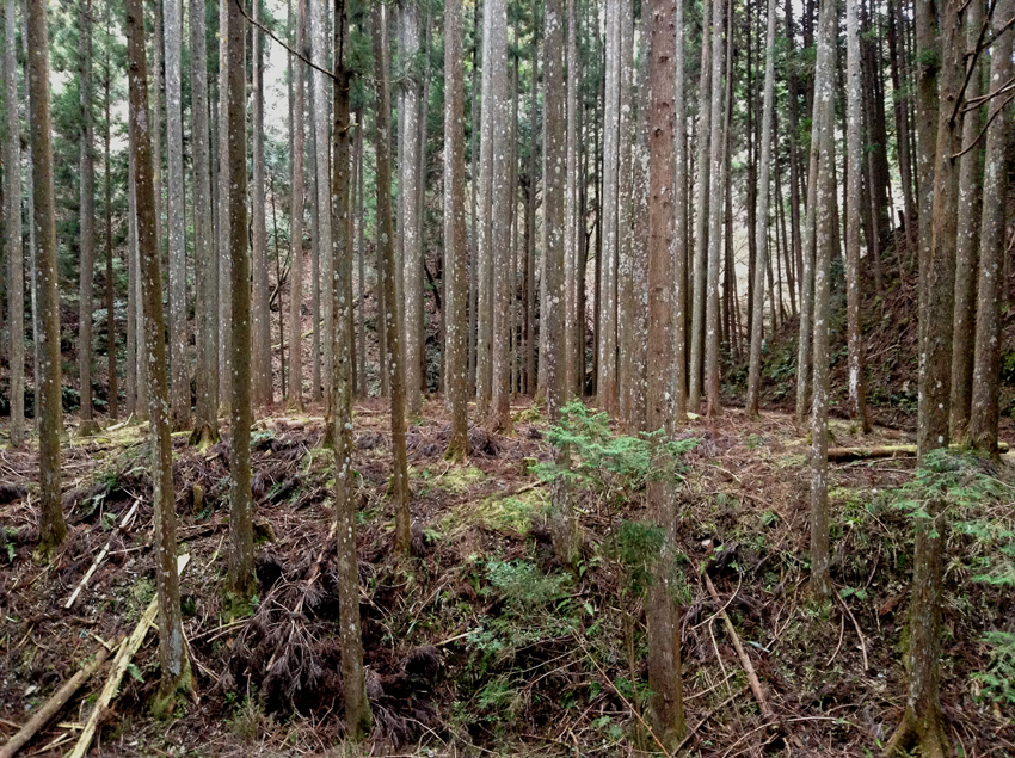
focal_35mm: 33
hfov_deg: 55.4
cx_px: 508
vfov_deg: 42.8
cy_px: 379
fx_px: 966
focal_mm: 3.3
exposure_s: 1/24
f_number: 2.4
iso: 160
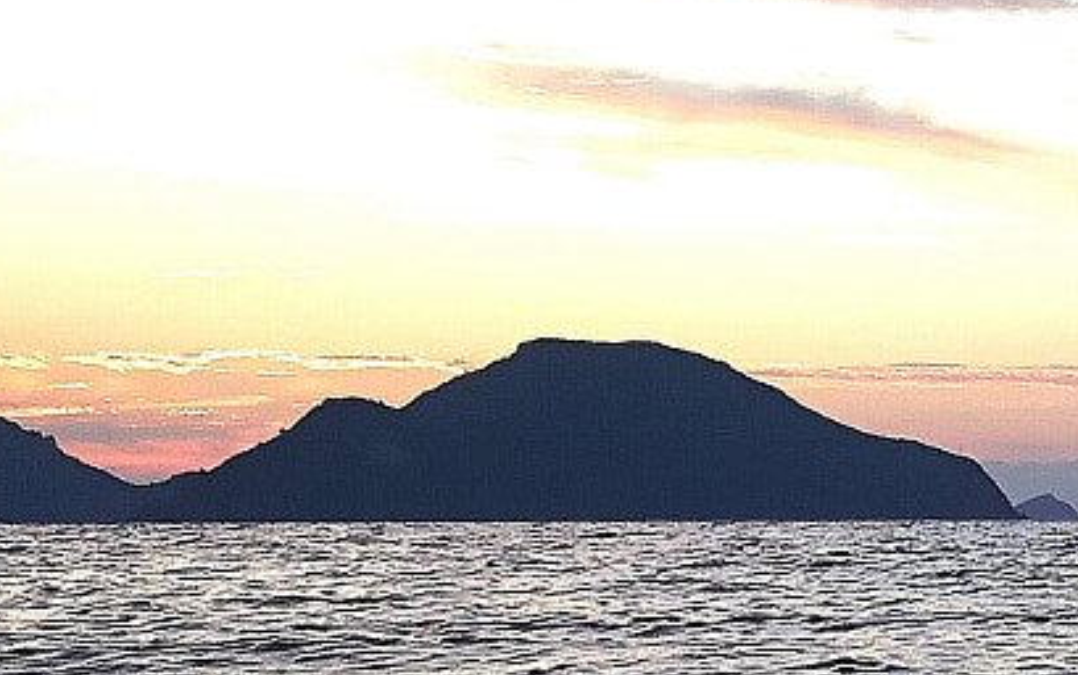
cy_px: 741
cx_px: 1737
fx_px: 3292
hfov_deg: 16.5
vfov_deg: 11.5
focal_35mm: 112
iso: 100
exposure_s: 1/120
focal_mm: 3.95
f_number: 1.8
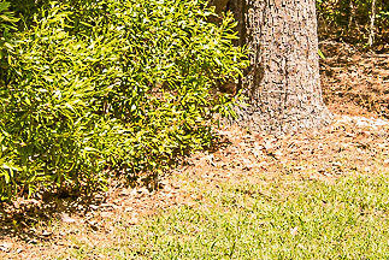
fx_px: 1027
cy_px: 28
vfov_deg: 14.3
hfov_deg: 21.3
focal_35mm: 95
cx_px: 289
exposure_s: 1/400
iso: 160
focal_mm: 15
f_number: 4.5
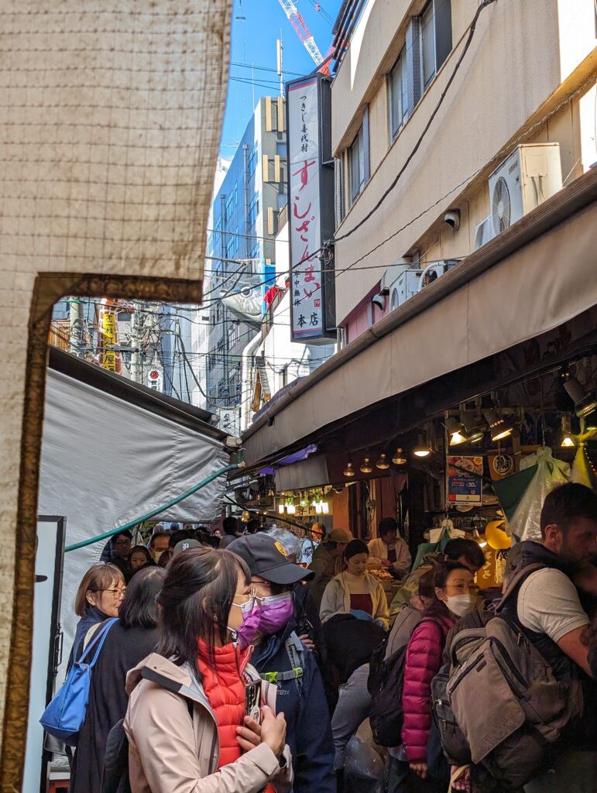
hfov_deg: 29.7
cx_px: 298
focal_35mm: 49
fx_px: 1124
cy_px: 396
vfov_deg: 38.9
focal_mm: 6.9
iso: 19
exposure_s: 1/415
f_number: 1.68
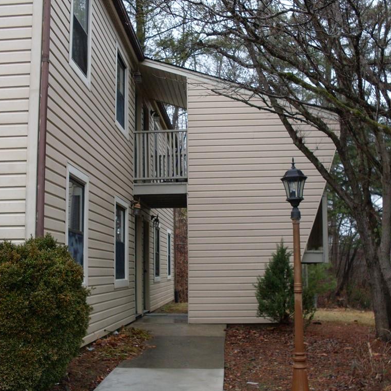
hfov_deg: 37.6
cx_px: 198
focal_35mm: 45
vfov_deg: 37.6
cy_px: 196
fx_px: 575
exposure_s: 1/125
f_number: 2.8
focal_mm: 6.3
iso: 80
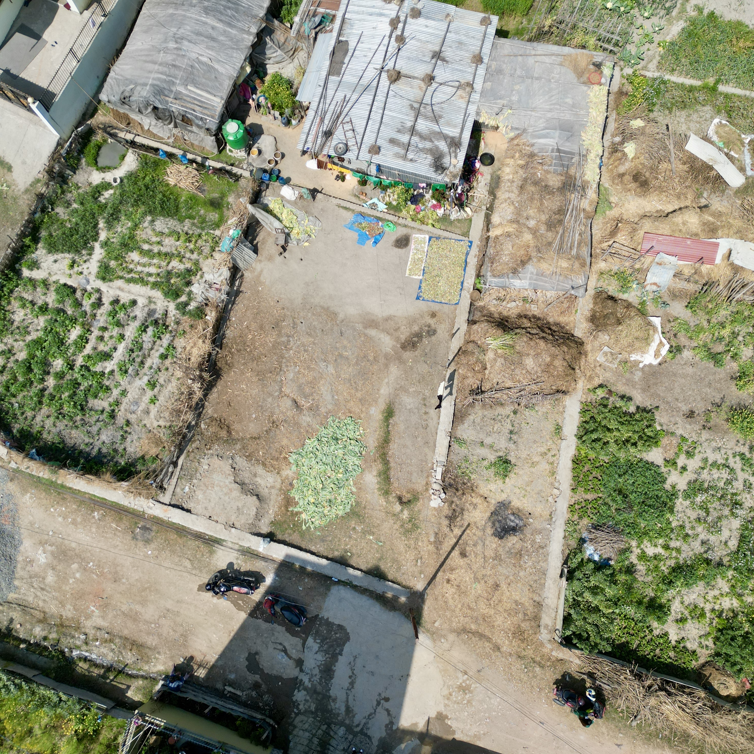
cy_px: 345
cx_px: 377
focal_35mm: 29
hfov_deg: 55.6
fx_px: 715
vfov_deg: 55.6
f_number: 1.7
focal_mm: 6.72
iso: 110
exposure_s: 1/2500
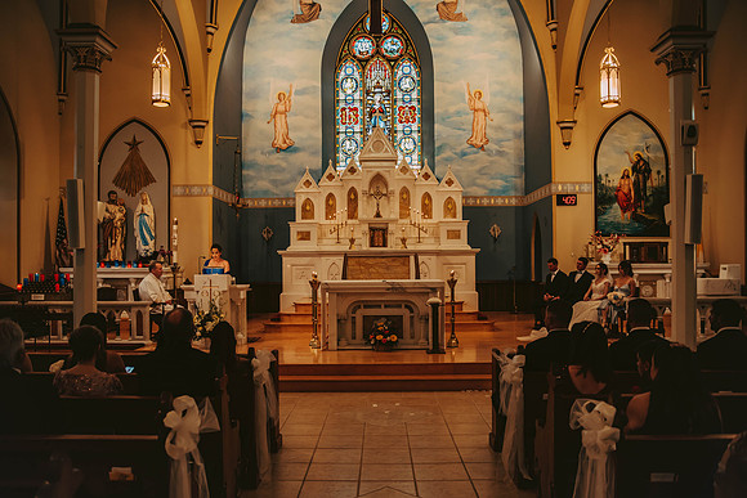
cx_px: 374
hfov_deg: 65.5
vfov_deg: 46.4
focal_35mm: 28
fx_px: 581
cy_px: 249
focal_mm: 28
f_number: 2.8
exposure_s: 1/100
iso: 800
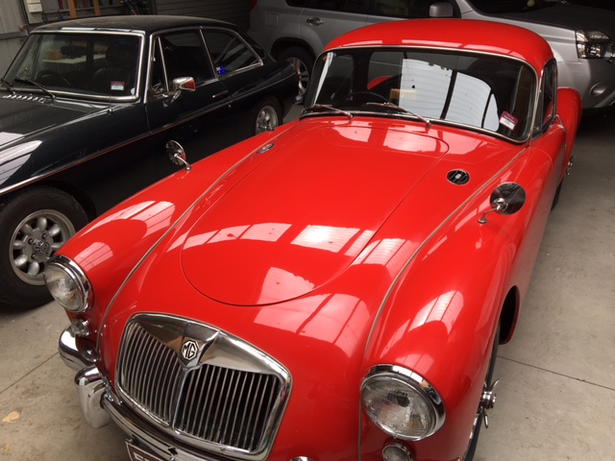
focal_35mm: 29
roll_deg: +1.2
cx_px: 308
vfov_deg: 48.2
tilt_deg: -26.9
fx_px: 515
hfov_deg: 61.7
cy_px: 230
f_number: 2.2
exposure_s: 1/229
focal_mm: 4.15
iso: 25
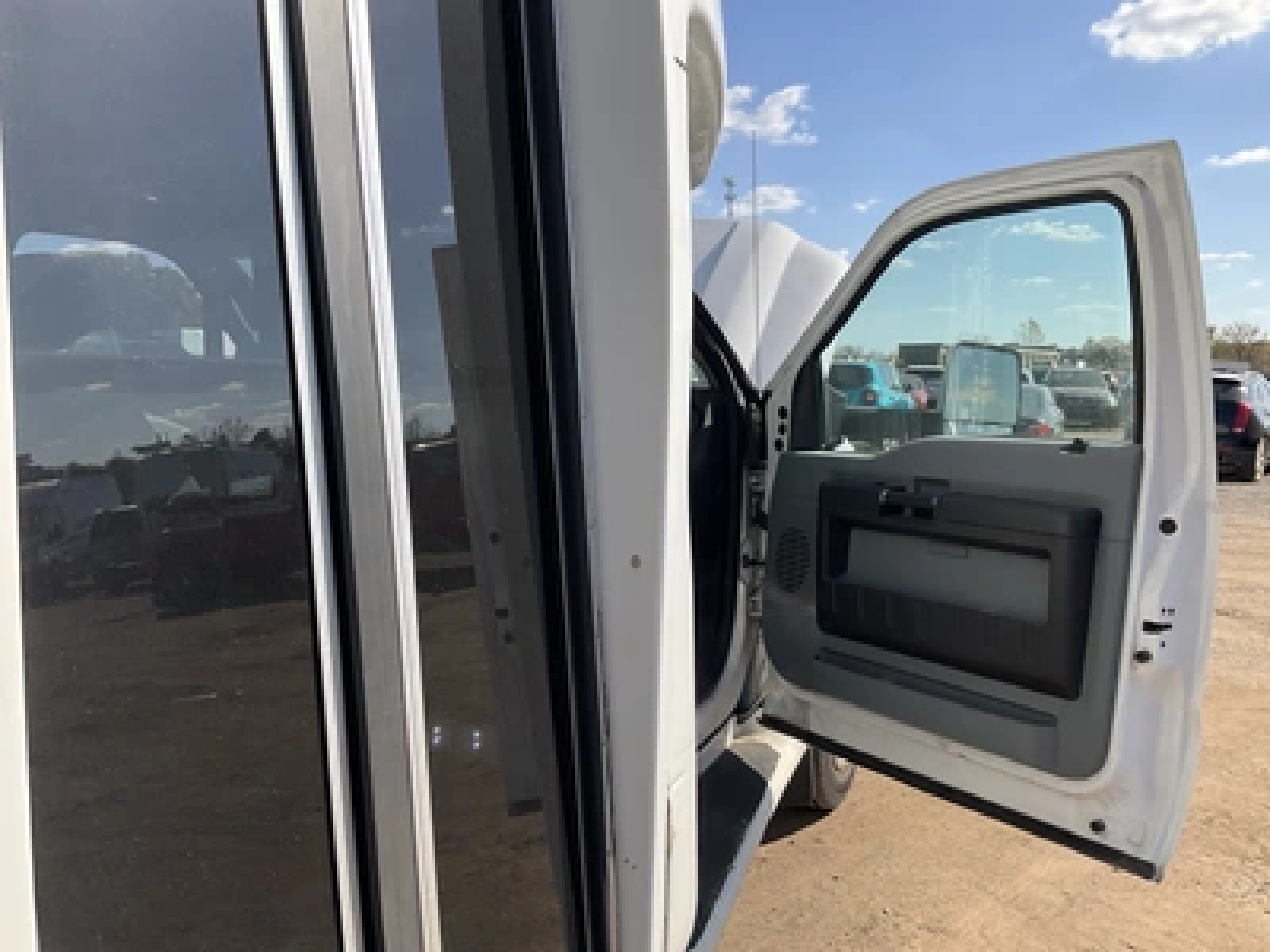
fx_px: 1064
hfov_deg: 61.7
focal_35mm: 29
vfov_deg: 48.2
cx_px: 635
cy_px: 476
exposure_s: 1/1675
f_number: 1.8
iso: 25
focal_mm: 3
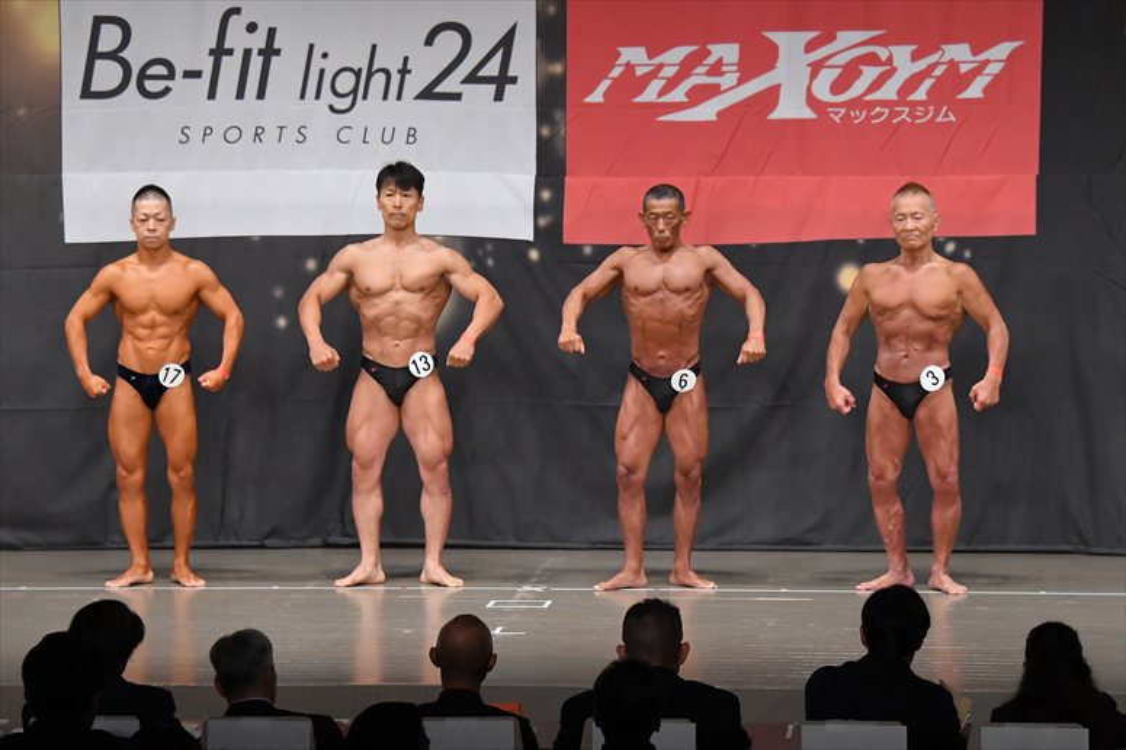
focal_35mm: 147
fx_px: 4596
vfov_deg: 9.3
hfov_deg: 14.0
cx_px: 563
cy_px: 375
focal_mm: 98
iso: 5000
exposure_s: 1/400
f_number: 5.6
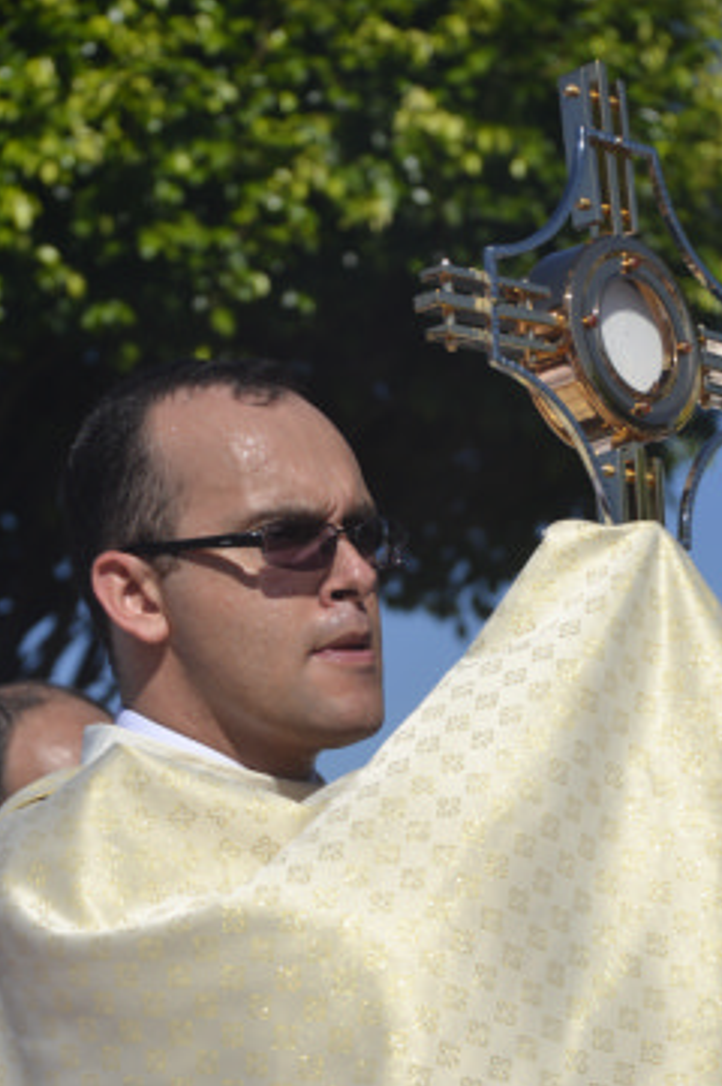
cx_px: 432
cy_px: 671
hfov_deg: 7.8
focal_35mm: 177
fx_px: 5325
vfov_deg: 11.6
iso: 100
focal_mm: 85
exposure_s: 1/800
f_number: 7.1
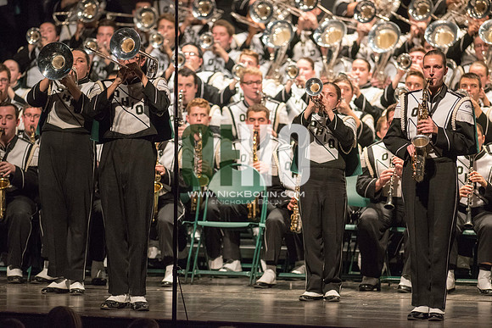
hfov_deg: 6.9
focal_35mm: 300
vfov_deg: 4.6
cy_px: 164
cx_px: 246
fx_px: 4101
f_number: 2.8
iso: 4000
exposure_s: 1/500
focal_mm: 300
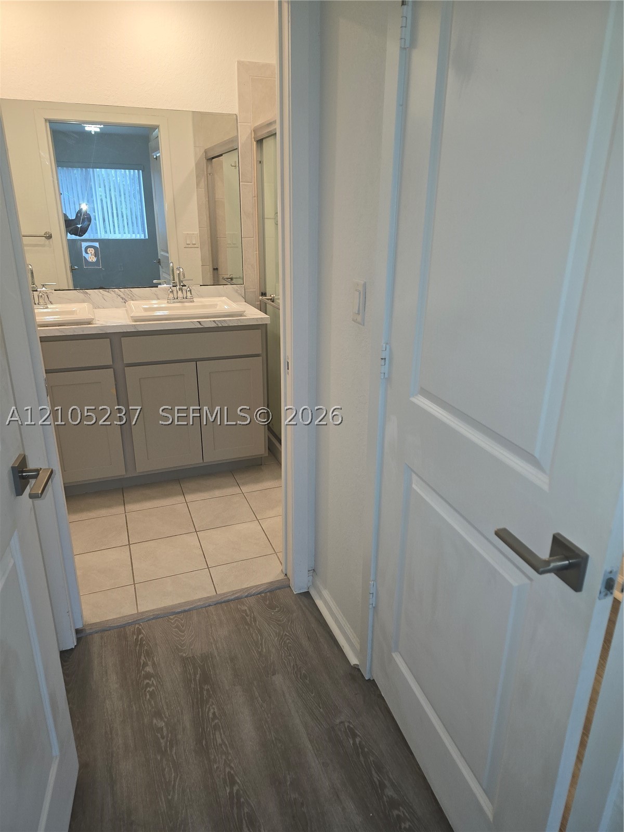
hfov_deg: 58.9
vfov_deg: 73.9
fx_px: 553
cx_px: 312
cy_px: 416
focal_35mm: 23
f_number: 1.7
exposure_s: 1/60
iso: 80
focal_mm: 6.3
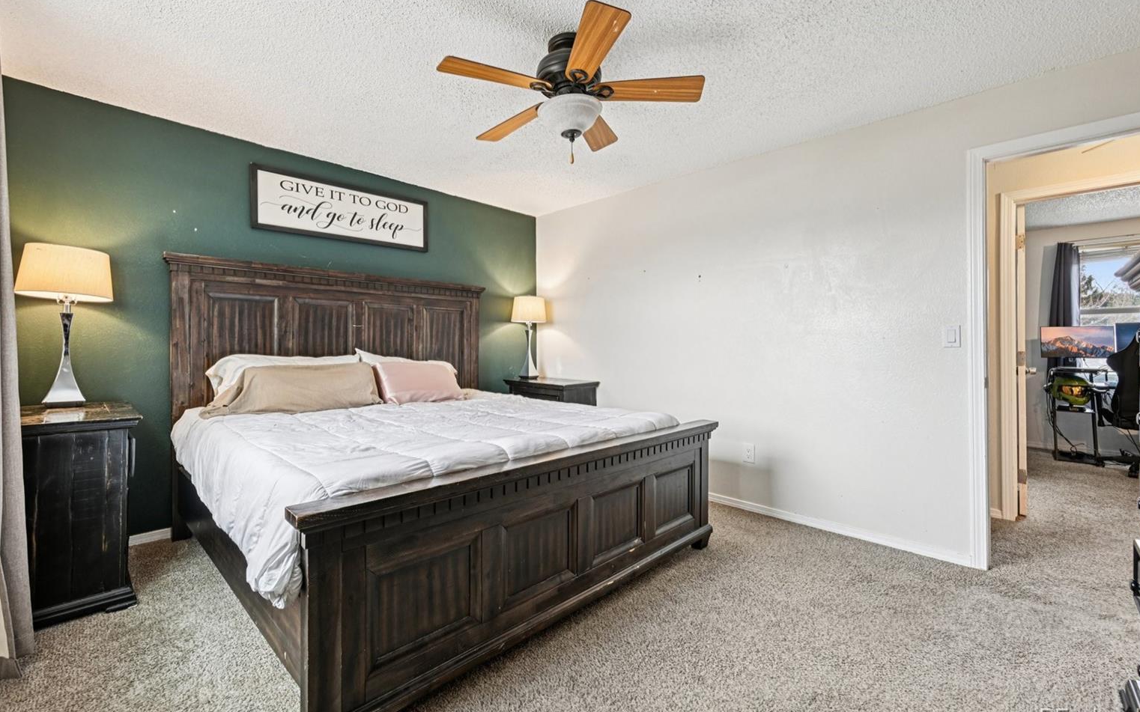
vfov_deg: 74.7
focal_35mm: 15
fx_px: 466
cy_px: 333
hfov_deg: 101.5
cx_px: 562
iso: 400
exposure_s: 1/13
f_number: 8
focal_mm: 14
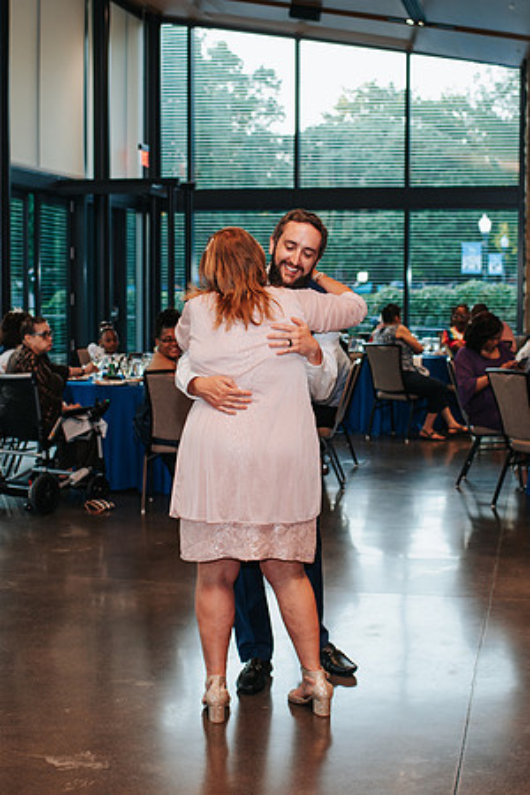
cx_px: 286
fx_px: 1286
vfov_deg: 34.3
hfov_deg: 23.3
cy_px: 370
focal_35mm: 58
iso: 400
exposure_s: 1/160
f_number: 2.8
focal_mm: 35
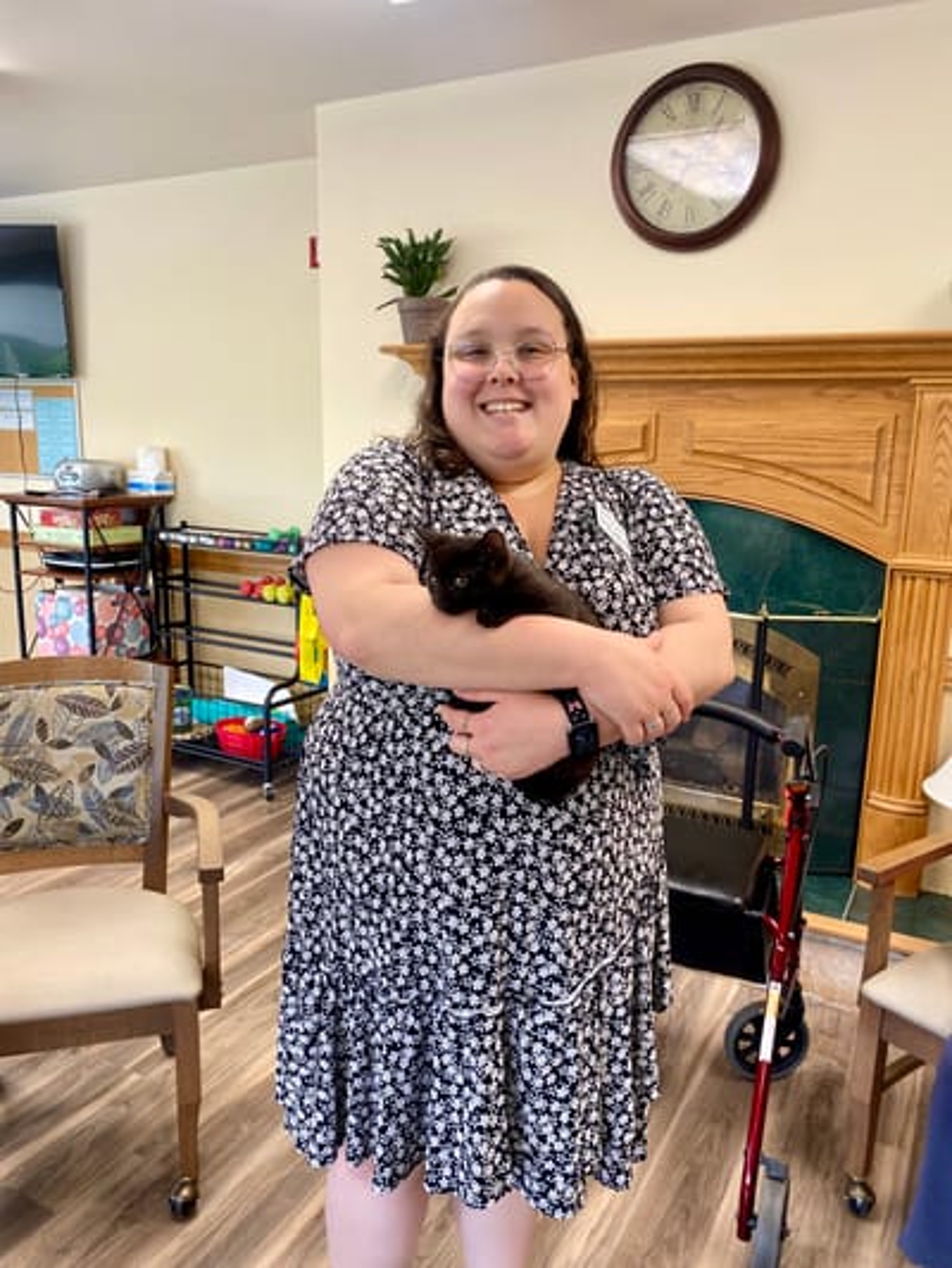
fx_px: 953
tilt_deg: -10.6
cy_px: 634
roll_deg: -0.6
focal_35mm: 26
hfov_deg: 53.1
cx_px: 476
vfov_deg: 67.3
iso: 80
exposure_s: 1/60
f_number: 1.8
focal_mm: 4.25
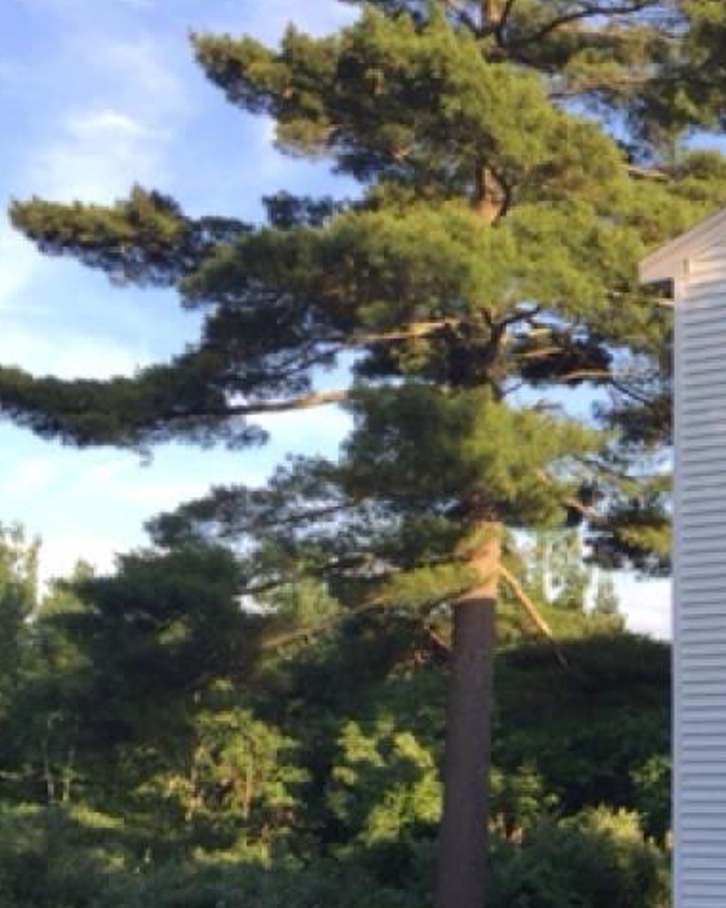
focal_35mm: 61
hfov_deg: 23.4
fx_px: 1638
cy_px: 583
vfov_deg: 30.8
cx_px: 812
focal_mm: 4.15
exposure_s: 1/476
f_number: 2.2
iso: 32
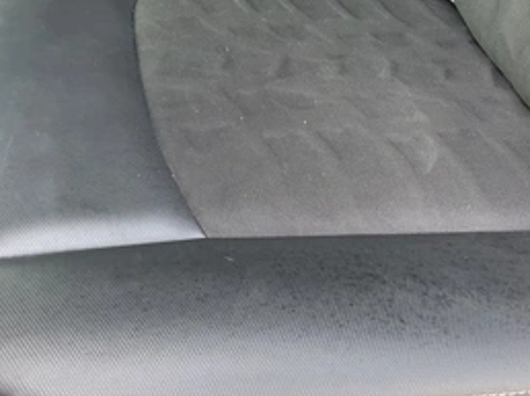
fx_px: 688
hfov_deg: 42.0
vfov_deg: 32.0
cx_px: 234
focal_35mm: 45
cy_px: 146
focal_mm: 3
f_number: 1.8
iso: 100
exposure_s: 1/60
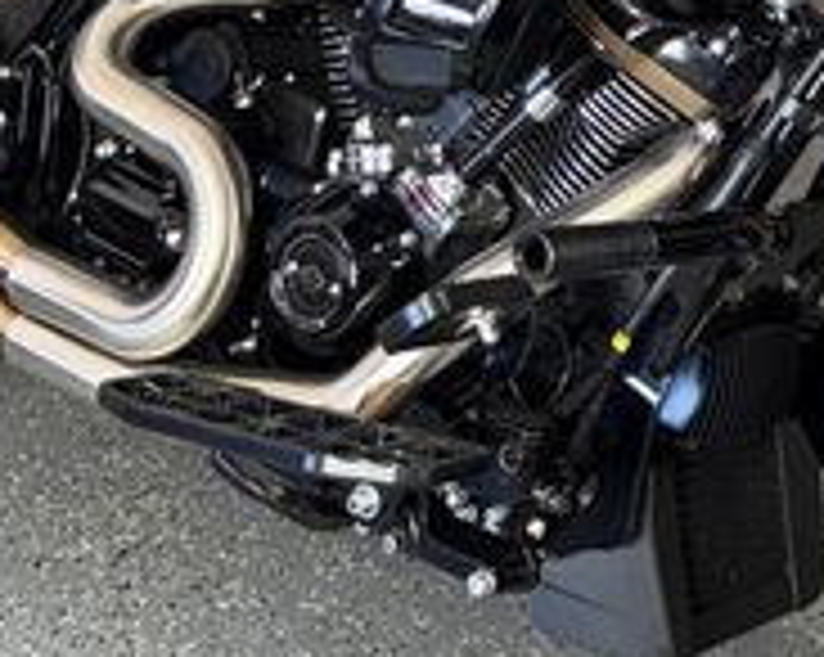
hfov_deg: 23.2
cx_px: 531
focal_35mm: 82
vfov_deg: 17.8
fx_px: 1998
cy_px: -126
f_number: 1.78
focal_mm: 6.76
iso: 64
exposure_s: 1/24
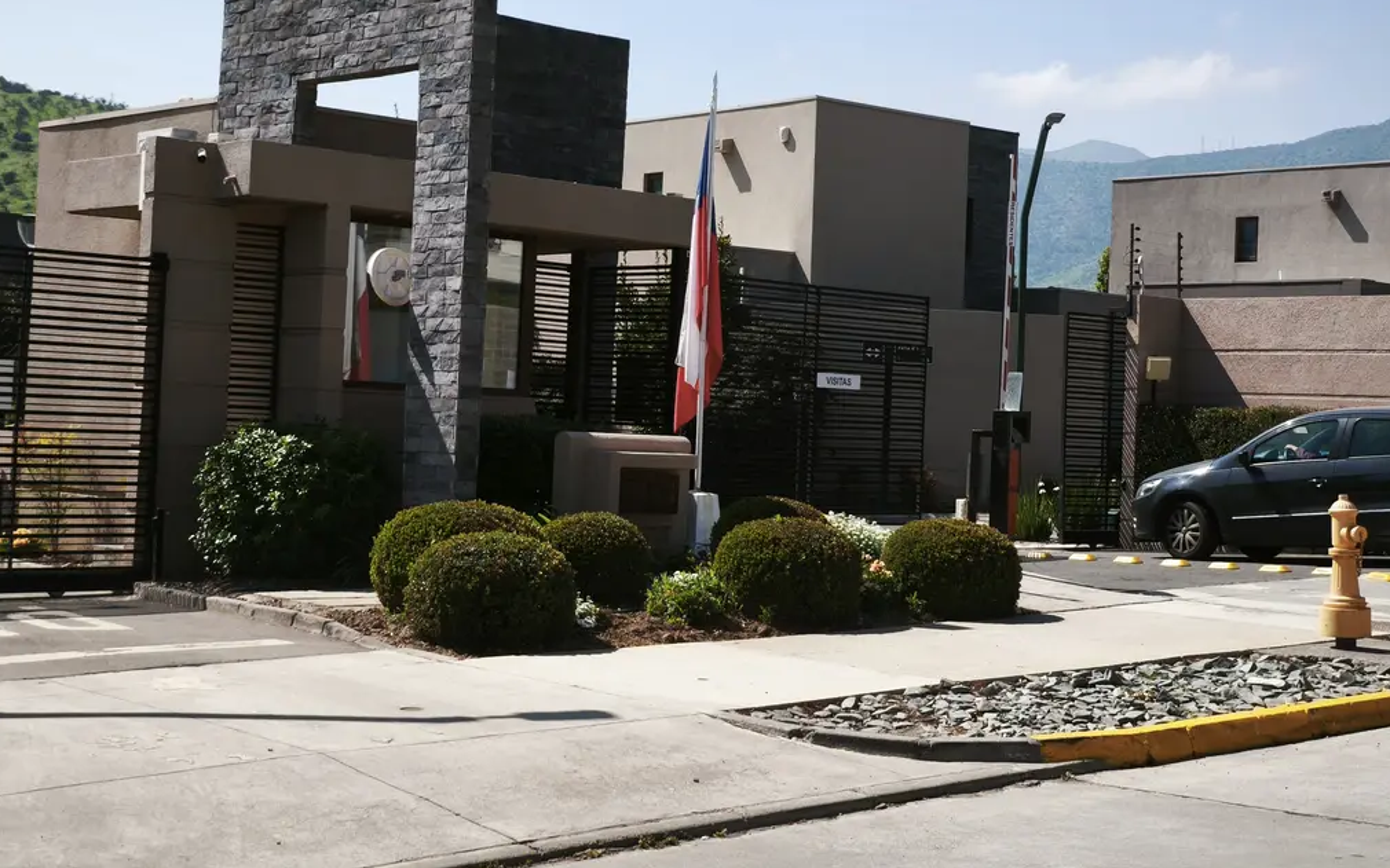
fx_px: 2386
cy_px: 326
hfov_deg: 32.5
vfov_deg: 20.6
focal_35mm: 63
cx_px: 677
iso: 50
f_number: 1.9
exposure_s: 1/482
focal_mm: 7.1
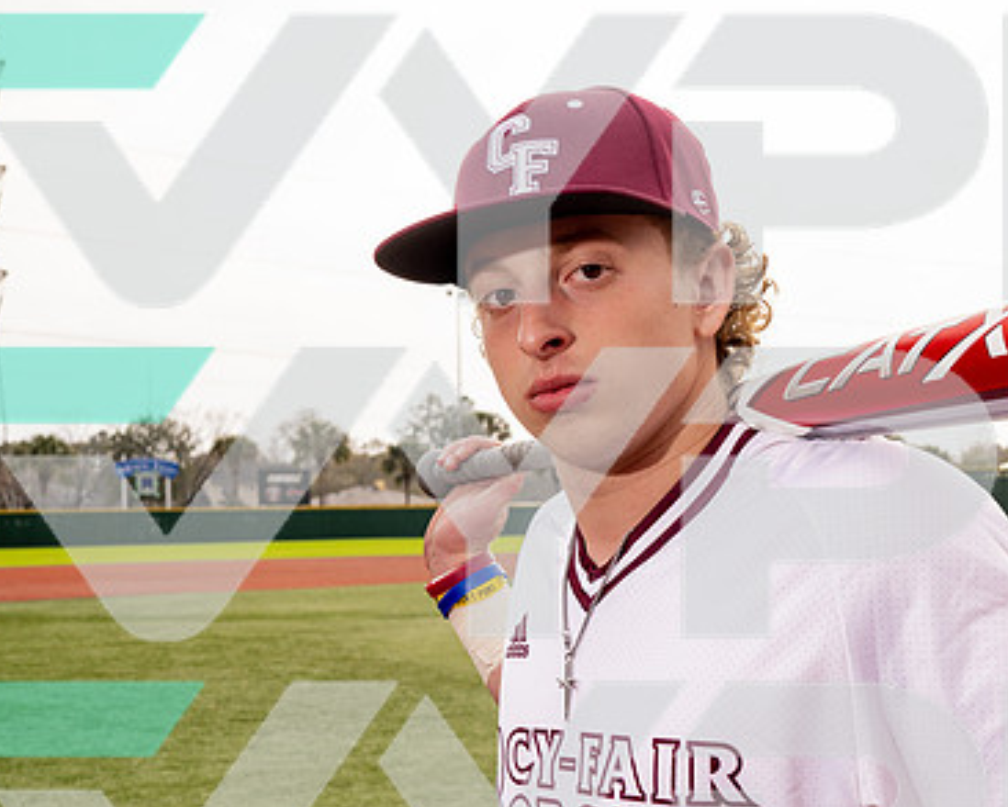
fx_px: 1552
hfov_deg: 35.8
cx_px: 628
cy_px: 494
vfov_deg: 29.1
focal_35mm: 52
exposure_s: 1/250
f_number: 7.1
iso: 125
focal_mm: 35
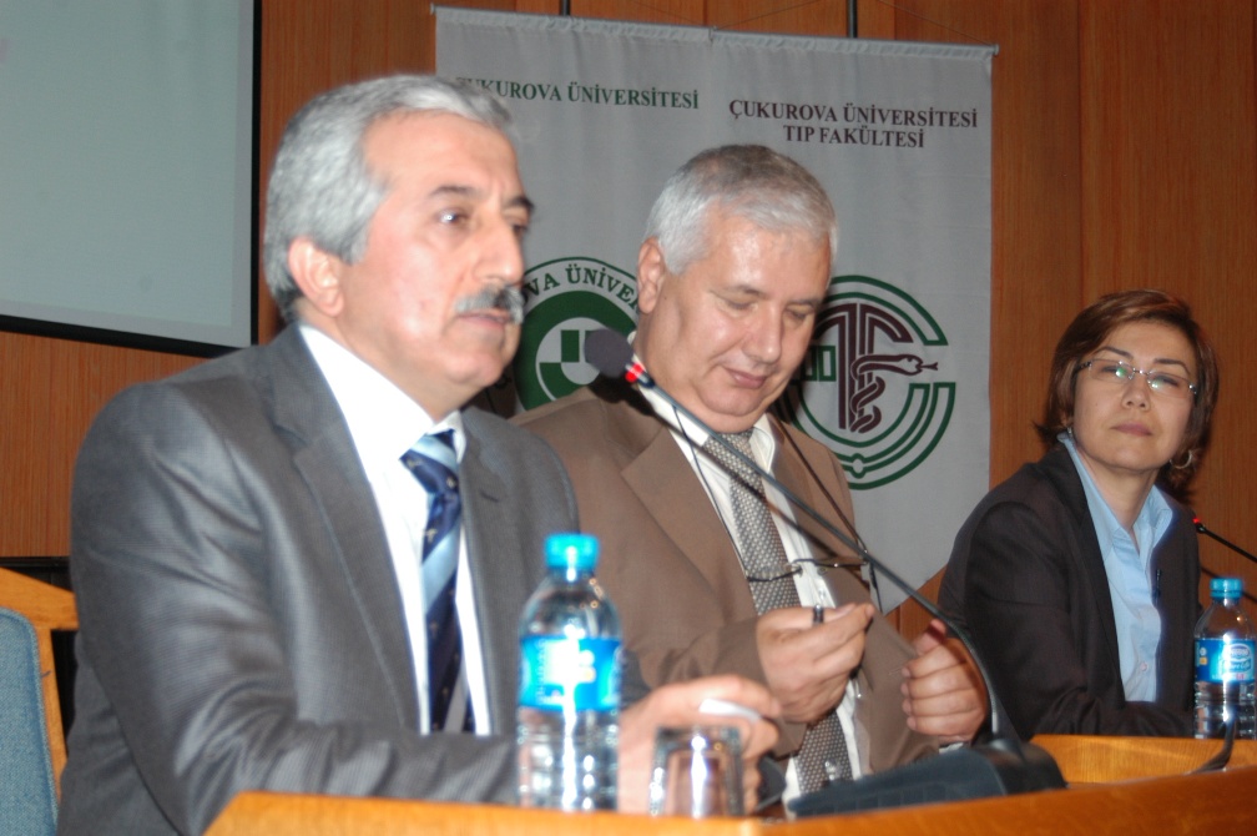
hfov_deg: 28.1
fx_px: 2512
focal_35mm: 72
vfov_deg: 18.9
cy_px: 418
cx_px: 628
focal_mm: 48
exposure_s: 1/60
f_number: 4.5
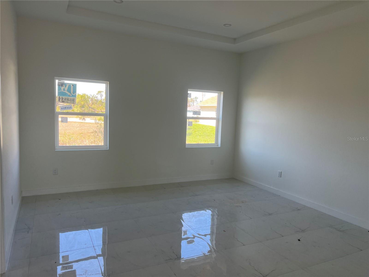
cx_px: 184
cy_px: 138
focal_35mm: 26
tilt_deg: -6.1
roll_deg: -2.2
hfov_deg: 67.3
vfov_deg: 53.1
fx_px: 277
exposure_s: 1/215
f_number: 1.5
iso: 40
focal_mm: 5.7
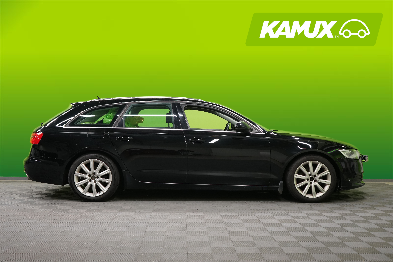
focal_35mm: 67
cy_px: 131
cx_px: 196
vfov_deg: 20.3
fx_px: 731
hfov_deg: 30.1
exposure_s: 1/50
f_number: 5.6
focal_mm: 67
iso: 800
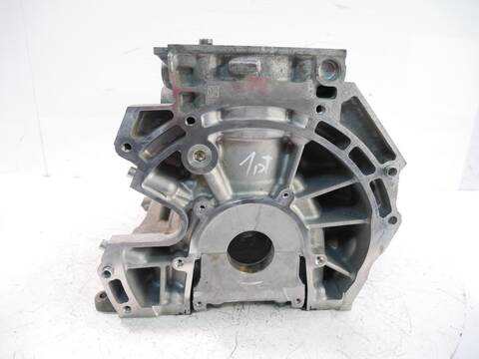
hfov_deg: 71.6
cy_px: 180
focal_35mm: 24
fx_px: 332
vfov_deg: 56.8
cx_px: 240
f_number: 3.5
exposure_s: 1/60
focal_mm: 12
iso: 1600
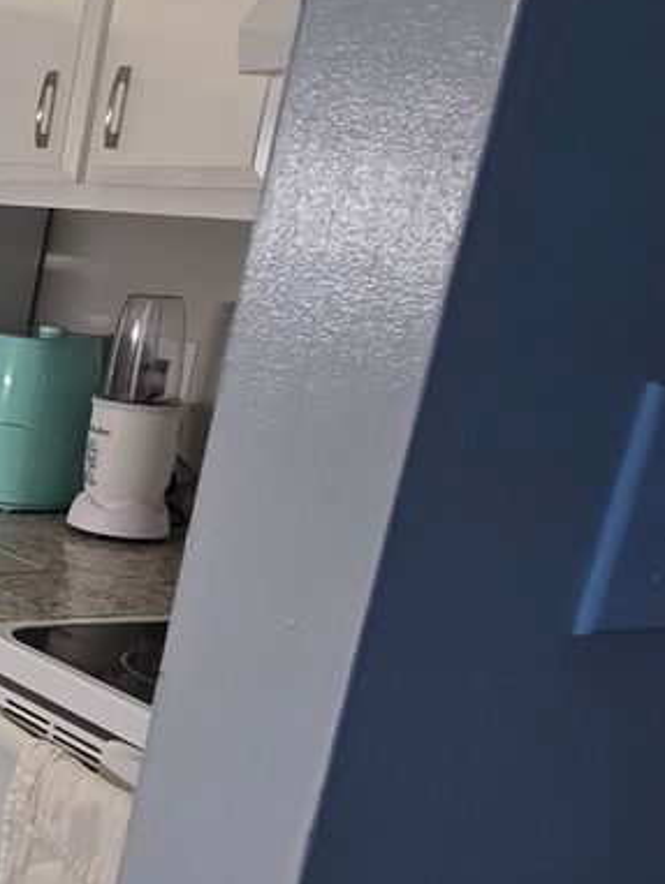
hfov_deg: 19.3
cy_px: 555
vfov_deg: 37.2
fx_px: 1305
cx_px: -608
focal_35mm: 51
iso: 200
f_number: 1.9
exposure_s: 1/60
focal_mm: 2.2
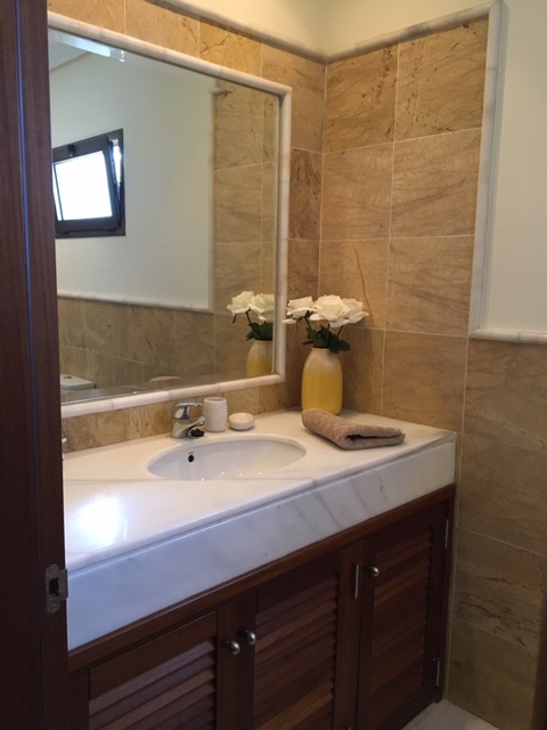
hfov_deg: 48.2
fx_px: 611
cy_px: 365
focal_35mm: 29
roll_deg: -1.0
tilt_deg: -8.2
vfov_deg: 61.7
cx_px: 274
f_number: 2.2
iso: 200
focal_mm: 4.15
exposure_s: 1/25
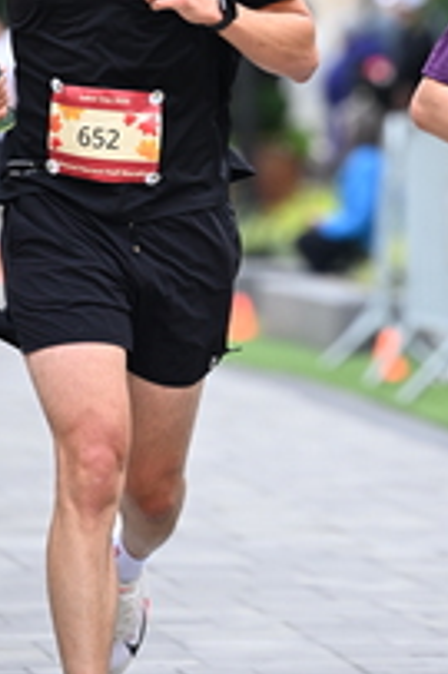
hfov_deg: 2.9
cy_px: -56
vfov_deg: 4.3
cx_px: 430
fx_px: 8881
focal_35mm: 475
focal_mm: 175
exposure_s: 1/1250
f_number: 2.8
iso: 640
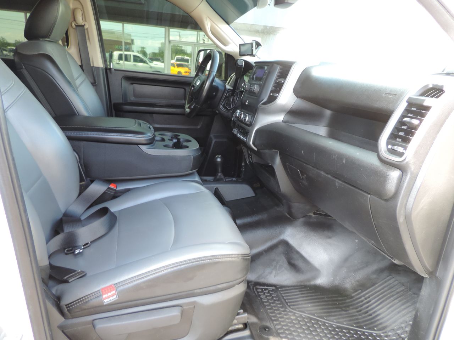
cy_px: 170
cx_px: 227
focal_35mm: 24
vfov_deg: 56.8
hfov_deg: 71.6
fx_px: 315
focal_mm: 4.3
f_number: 3
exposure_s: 1/30
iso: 180
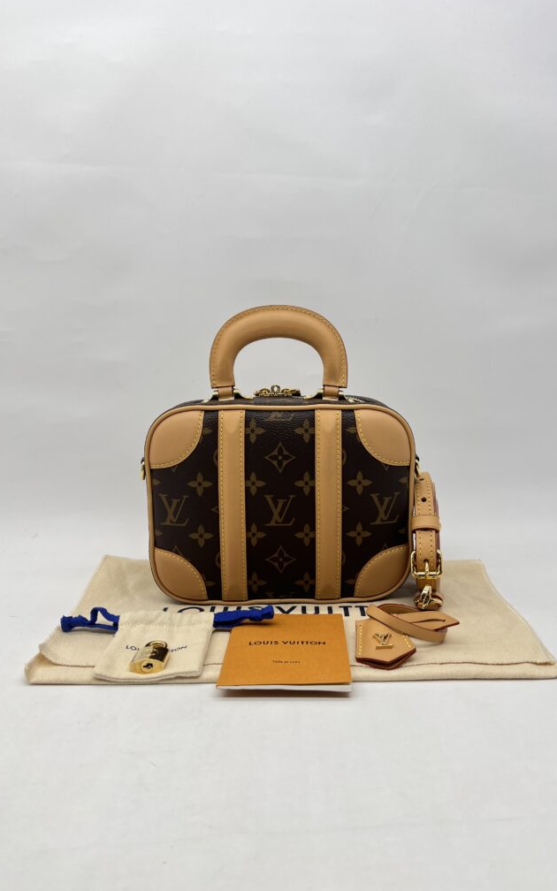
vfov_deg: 66.5
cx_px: 291
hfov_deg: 44.5
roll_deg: +0.5
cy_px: 446
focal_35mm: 28
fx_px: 680
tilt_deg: -7.3
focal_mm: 5.7
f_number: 1.5
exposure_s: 1/135
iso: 32
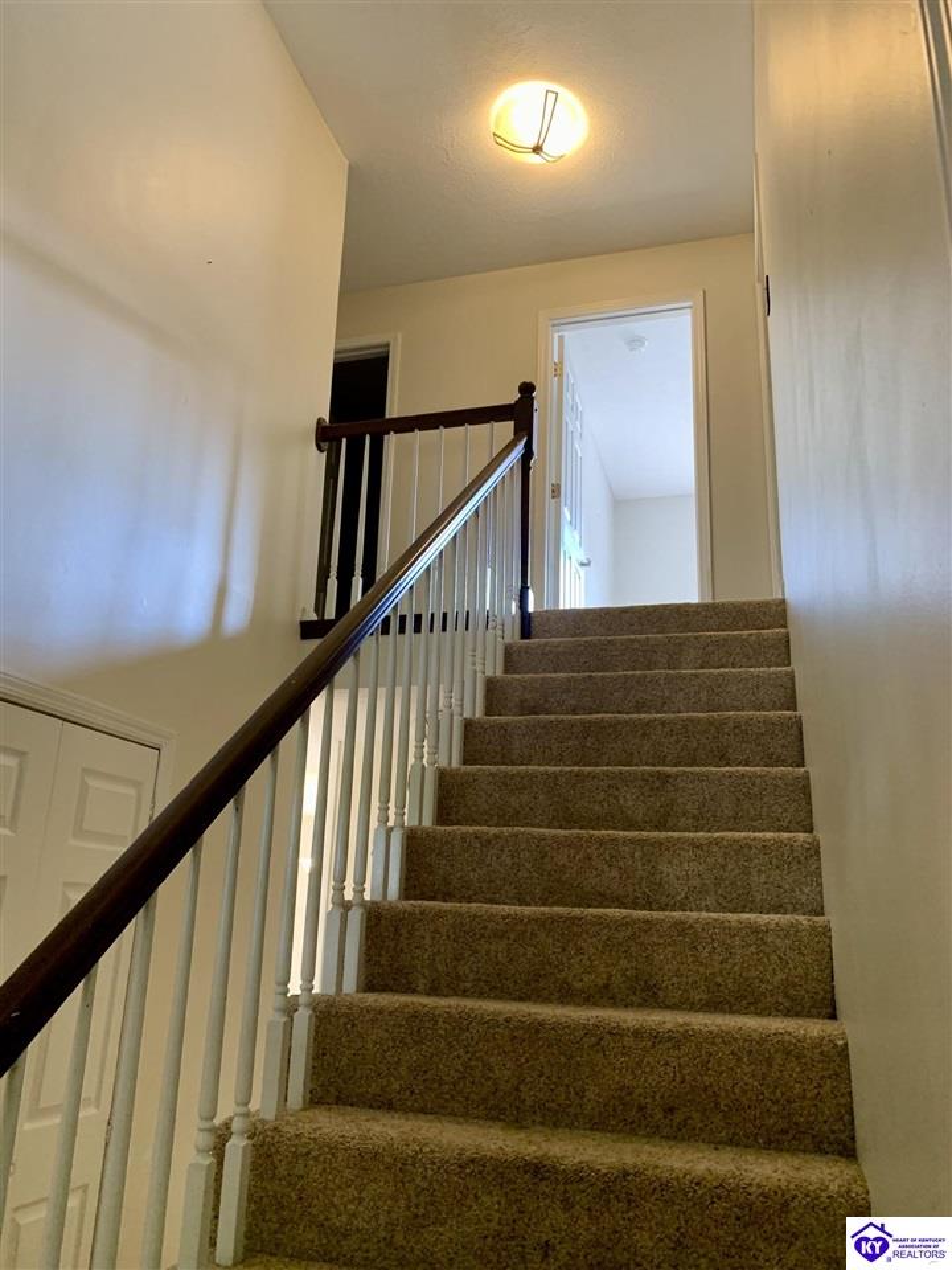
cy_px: 635
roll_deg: -2.8
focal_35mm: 26
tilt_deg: +17.2
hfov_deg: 53.1
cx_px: 476
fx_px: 953
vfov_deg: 67.3
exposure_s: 1/60
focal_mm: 4.25
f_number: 1.8
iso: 250
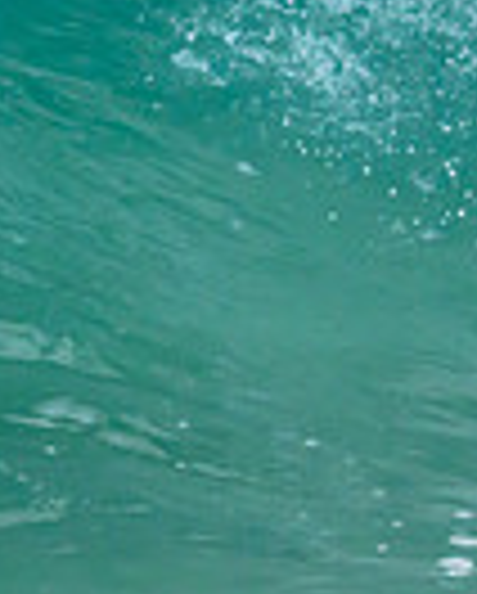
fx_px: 65970
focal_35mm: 3747
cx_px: 1427
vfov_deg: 0.5
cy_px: -381
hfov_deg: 0.4
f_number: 11
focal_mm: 800
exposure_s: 1/2000
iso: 1800
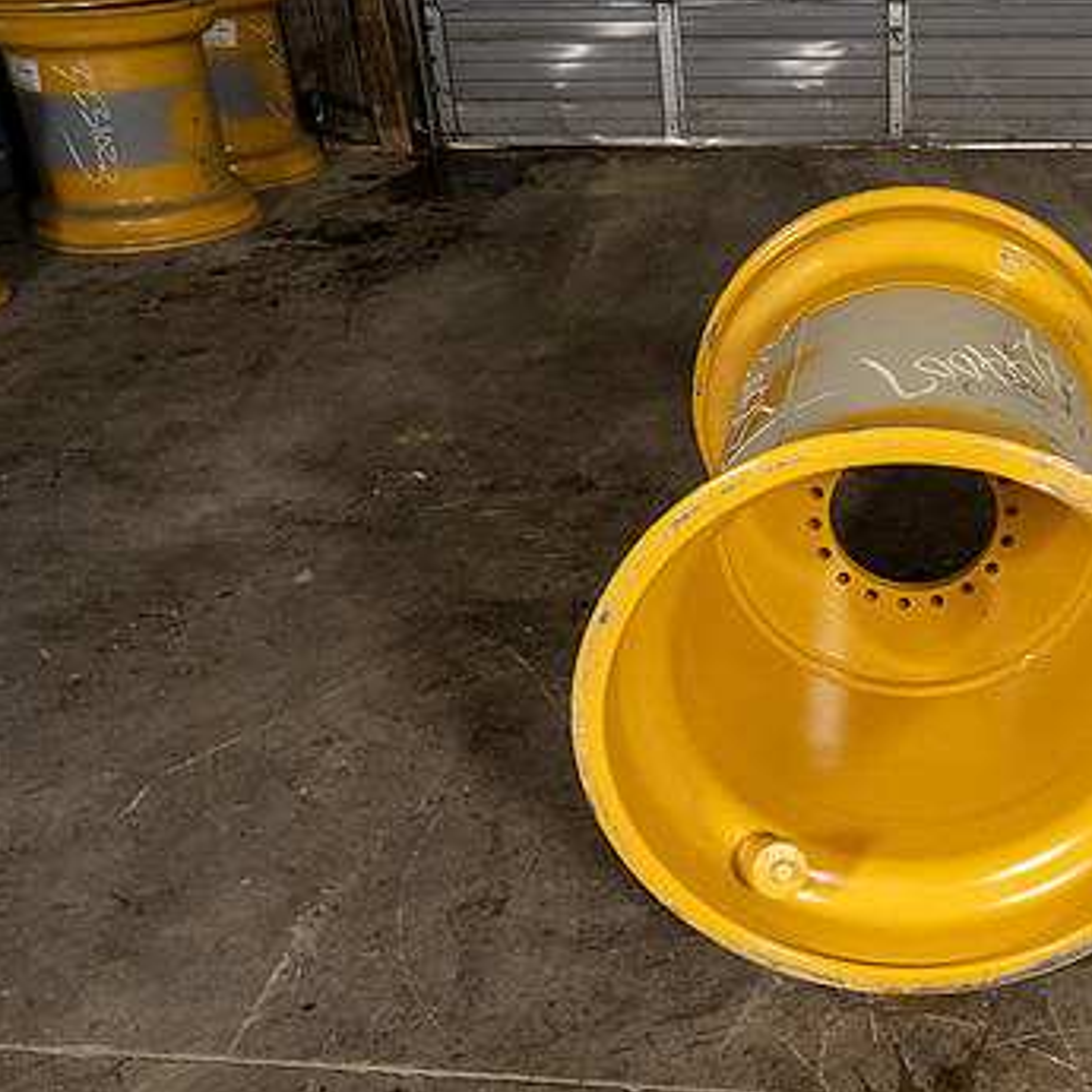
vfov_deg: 41.8
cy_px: 603
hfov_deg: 40.3
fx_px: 1428
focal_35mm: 40
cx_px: 855
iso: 800
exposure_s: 1/125
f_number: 5.6
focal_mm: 28
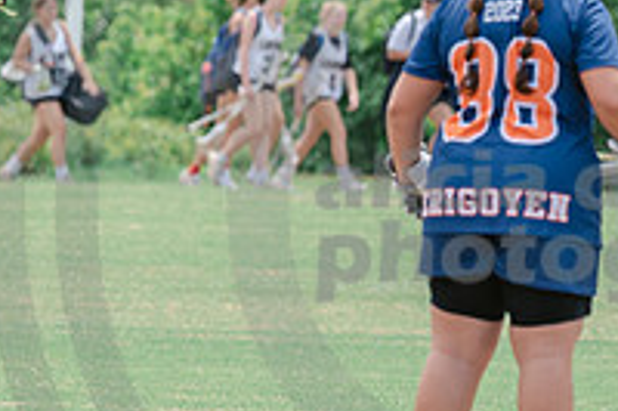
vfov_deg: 1.7
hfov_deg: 2.6
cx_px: 873
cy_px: 218
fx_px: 13739
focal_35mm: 801
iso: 250
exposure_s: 1/1250
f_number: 4.5
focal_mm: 200
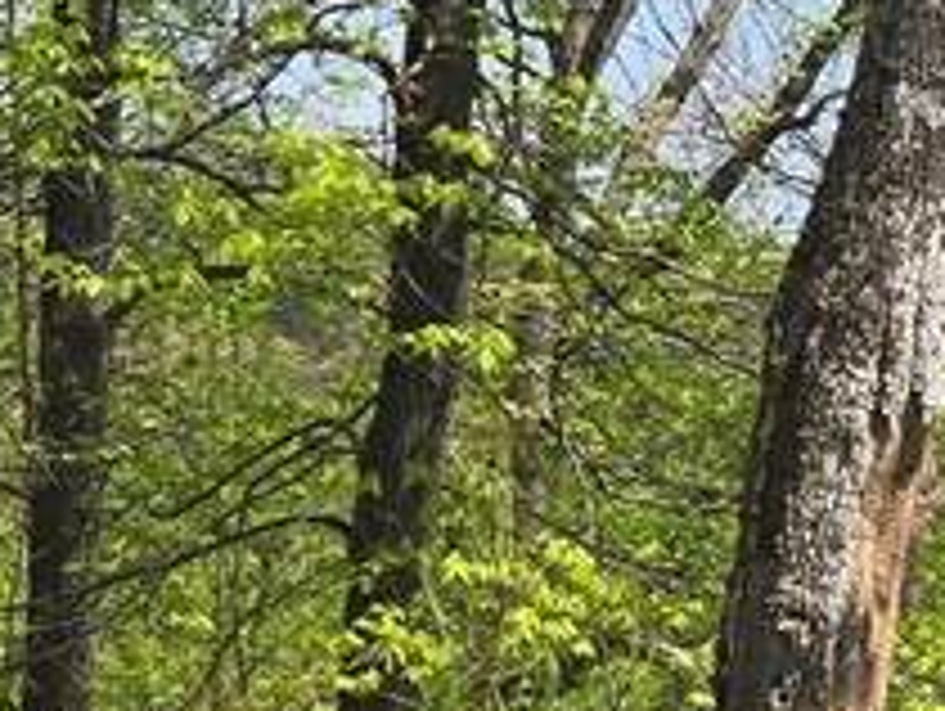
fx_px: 3826
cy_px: 490
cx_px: 1908
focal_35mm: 140
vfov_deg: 10.6
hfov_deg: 12.4
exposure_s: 1/1601
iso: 25
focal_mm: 5.4
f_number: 1.8
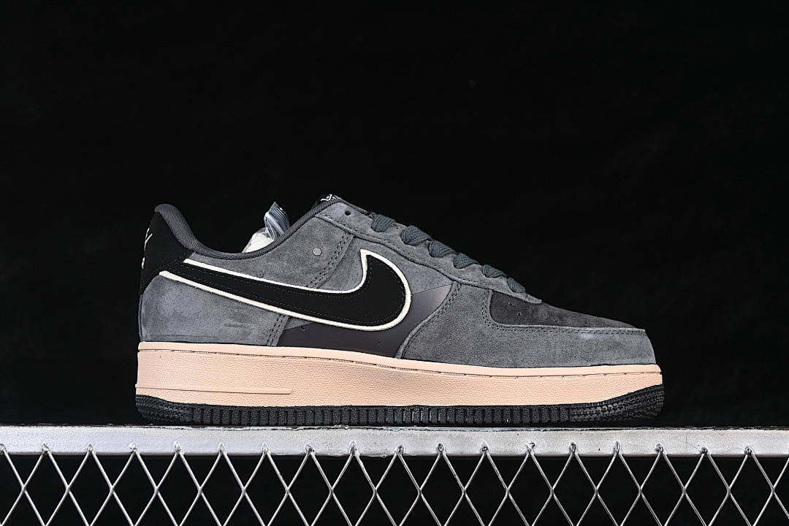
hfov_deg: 27.0
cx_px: 394
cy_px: 263
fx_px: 1644
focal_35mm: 75
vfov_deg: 18.2
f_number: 6.3
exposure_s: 1/60
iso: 160
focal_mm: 50
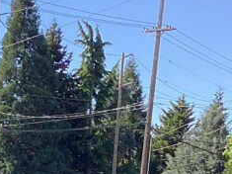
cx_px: -108
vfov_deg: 10.3
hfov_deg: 13.8
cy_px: 321
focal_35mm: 135
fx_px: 904
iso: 25
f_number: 2.4
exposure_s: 1/321
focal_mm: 3.3
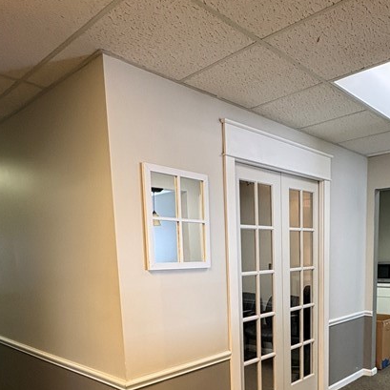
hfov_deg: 51.9
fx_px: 395
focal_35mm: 31
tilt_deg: -7.4
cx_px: 248
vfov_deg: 49.6
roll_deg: +1.2
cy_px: 309
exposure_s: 1/60
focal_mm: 2.22
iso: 160
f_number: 2.2
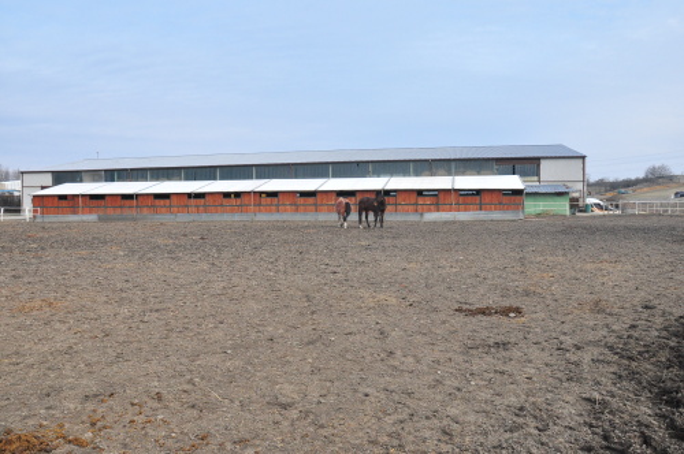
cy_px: 227
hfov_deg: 59.6
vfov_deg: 41.6
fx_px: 598
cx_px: 342
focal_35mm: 32
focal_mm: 21
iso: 800
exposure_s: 1/1000
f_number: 9
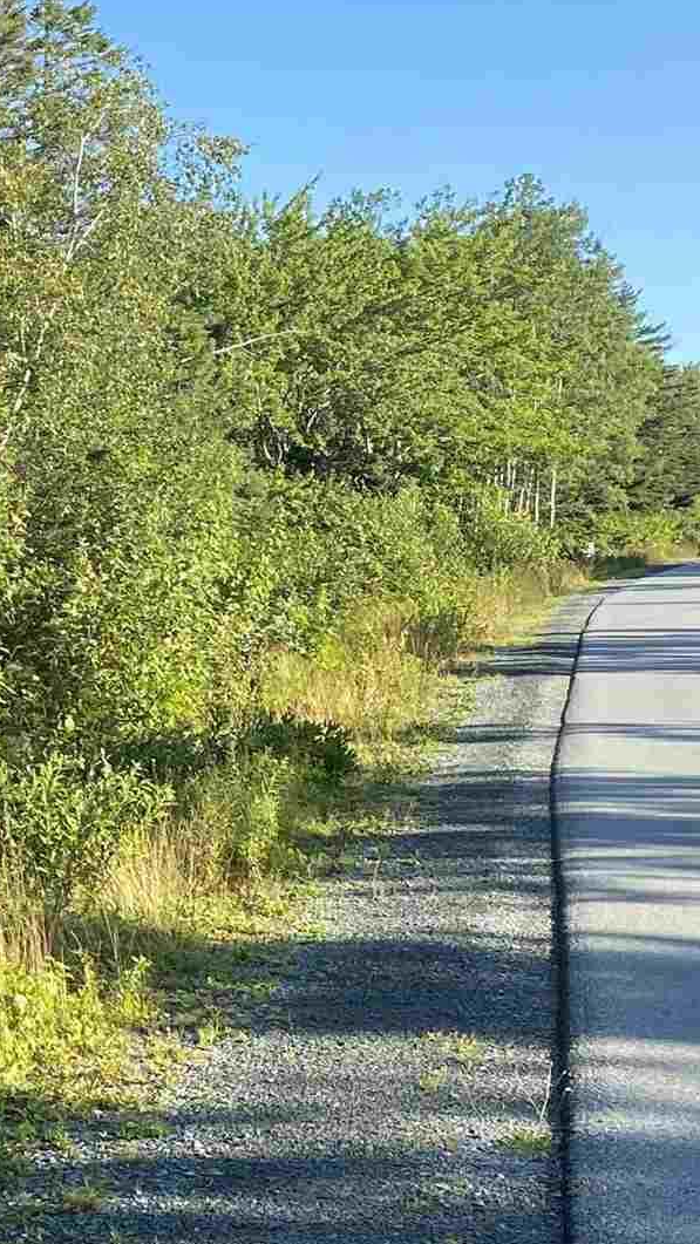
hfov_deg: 13.1
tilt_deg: +1.3
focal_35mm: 82
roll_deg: -0.1
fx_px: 2705
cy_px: 521
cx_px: -631
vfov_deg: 25.9
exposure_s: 1/782
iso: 32
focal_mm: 4.25
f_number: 1.8
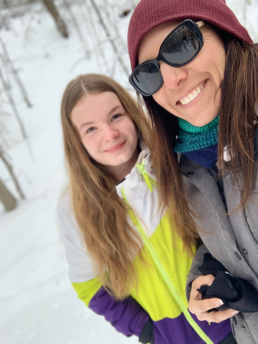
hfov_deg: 44.2
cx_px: 129
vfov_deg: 56.8
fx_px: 318
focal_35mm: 32
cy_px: 172
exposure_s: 1/121
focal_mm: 2.87
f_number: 2.2
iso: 64
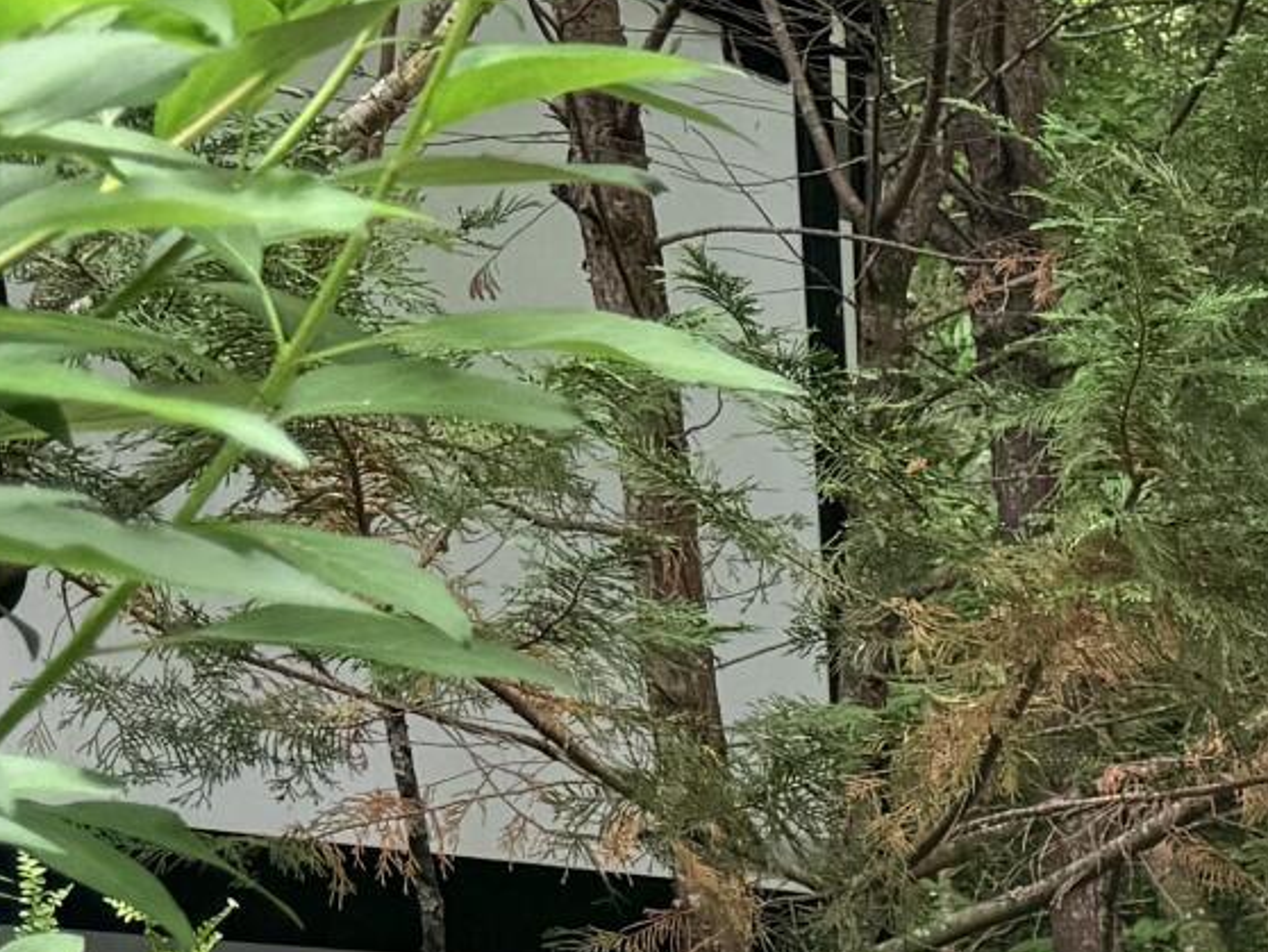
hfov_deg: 12.7
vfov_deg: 10.5
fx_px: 4727
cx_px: 2800
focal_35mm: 129
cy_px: 1943
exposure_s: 1/389
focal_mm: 6.76
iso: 80
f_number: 1.78
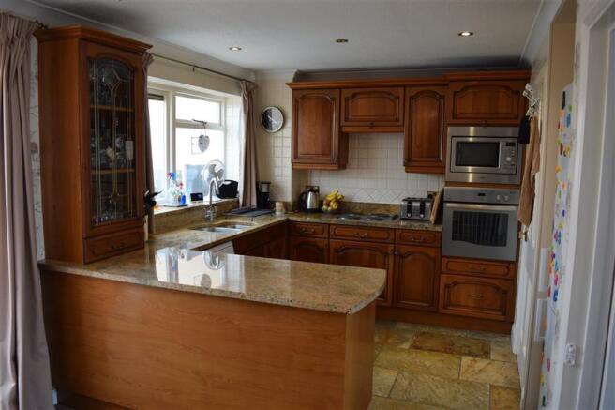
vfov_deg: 47.9
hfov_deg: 67.4
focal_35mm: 27
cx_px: 308
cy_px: 205
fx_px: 461
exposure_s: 1/60
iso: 450
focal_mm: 18
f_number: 4
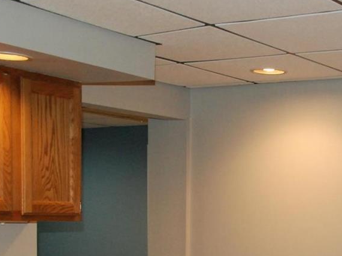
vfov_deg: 16.1
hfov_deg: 21.4
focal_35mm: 89
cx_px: 327
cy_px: 285
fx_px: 879
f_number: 5.6
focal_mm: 22
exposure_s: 1/60
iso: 1250
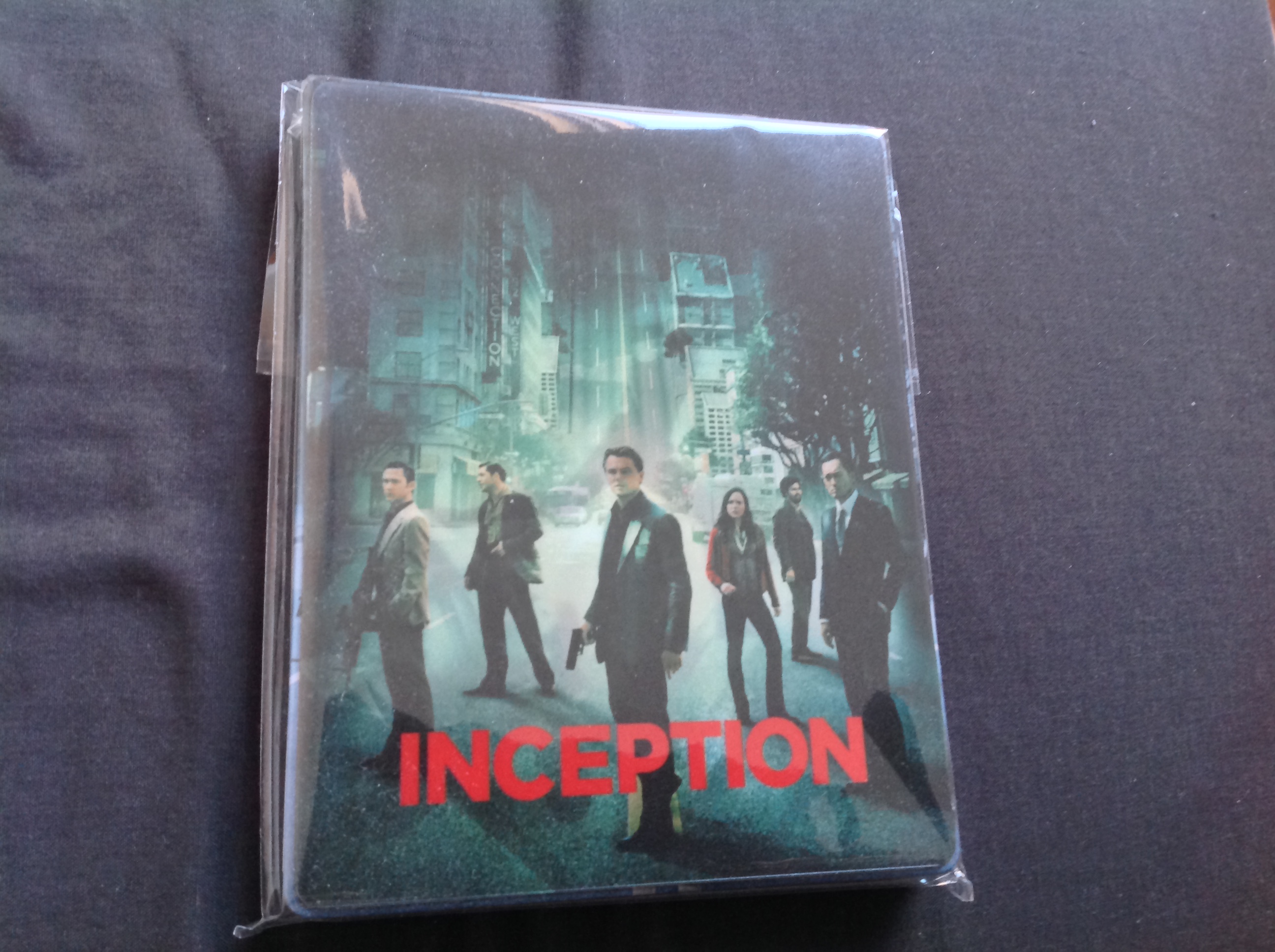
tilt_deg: -67.1
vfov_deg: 40.6
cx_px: 638
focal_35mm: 35
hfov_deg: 52.7
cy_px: 476
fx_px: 1287
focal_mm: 4.28
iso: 160
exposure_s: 1/15
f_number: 2.4
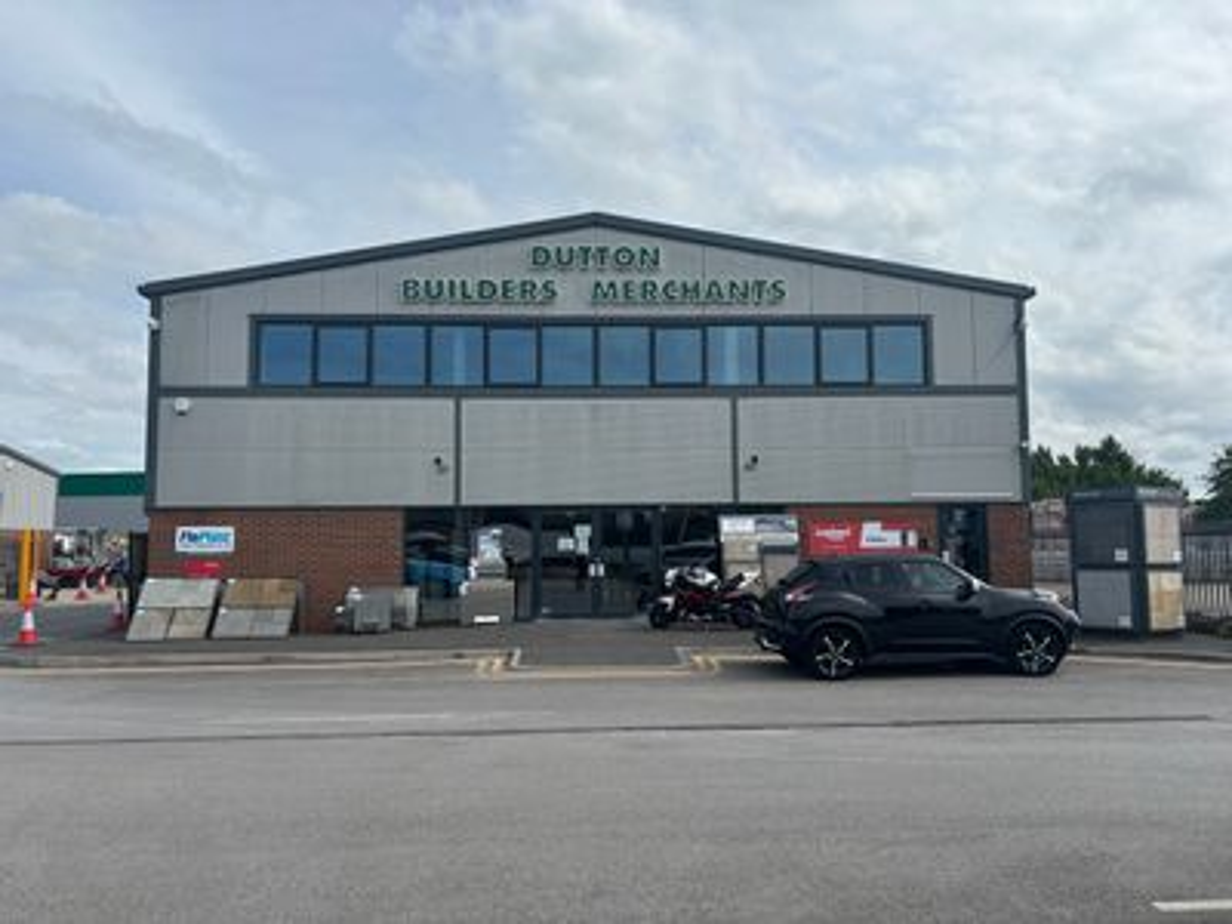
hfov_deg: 67.3
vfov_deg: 53.1
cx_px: 616
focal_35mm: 26
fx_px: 925
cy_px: 462
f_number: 1.6
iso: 50
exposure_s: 1/4425
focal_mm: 5.96
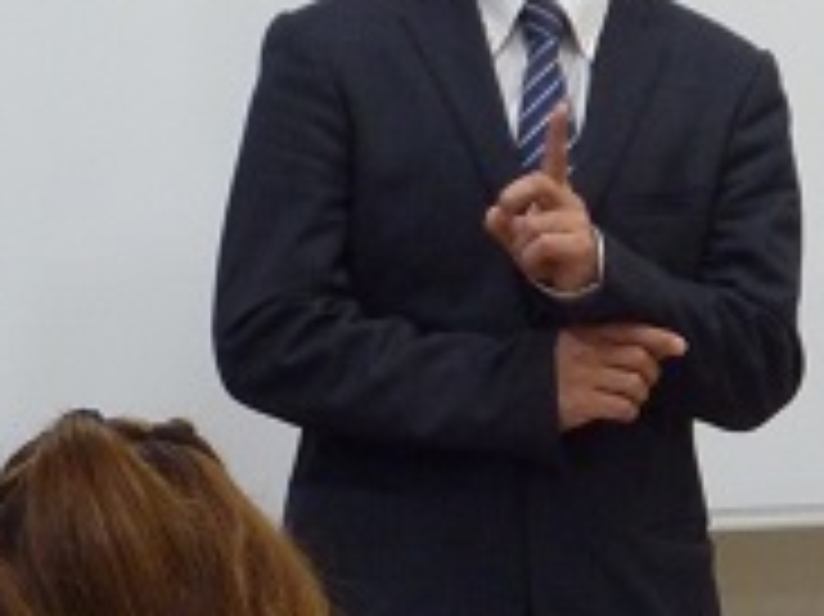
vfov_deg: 2.9
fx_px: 12203
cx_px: 477
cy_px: 184
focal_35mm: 513
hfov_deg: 3.9
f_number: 4.5
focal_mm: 27.8
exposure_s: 1/50
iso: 400
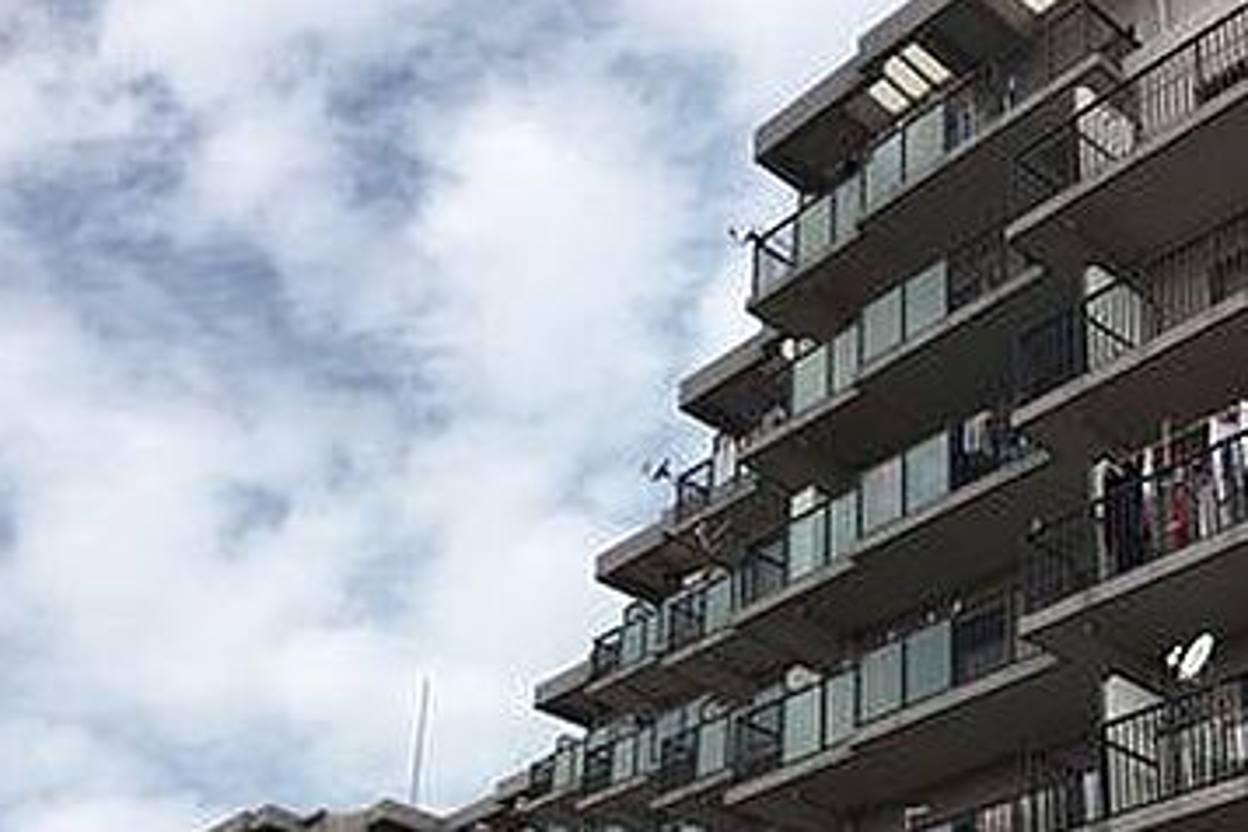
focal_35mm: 54
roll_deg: -1.8
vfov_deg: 24.4
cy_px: 748
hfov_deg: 36.6
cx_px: 808
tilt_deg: +25.1
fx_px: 1872
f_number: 2.2
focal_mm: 4.15
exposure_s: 1/1637
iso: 25
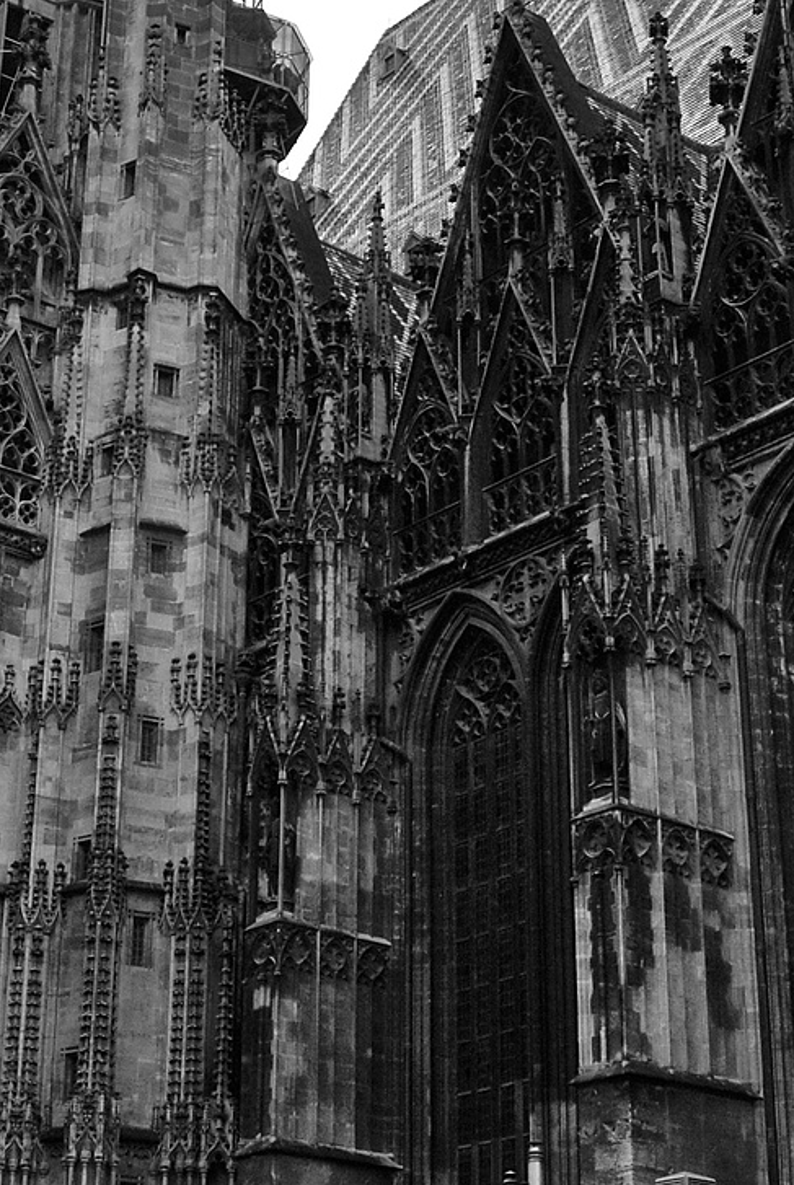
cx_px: 232
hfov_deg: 19.2
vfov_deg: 28.1
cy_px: 339
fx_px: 2341
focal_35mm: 71
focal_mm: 18
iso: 400
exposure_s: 1/320
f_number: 9
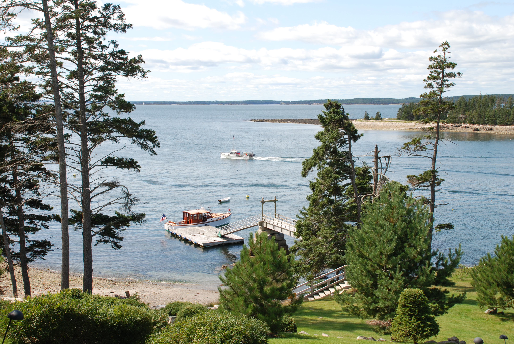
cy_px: 172
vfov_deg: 29.0
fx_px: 665
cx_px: 257
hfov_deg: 42.3
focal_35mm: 46
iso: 160
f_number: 8
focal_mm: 31
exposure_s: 1/250
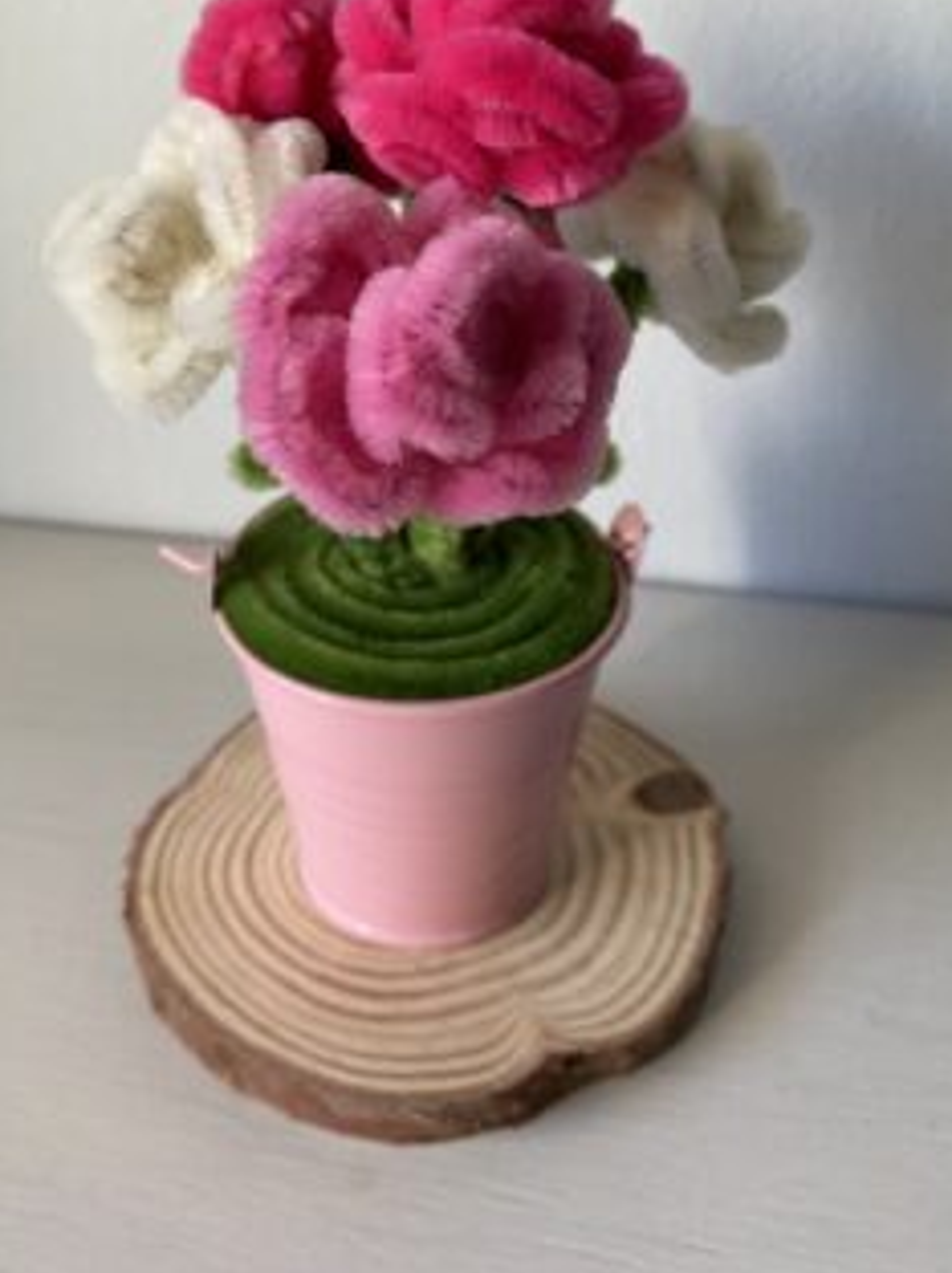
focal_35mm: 32
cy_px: 468
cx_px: 439
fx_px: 1176
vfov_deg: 56.1
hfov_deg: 44.0
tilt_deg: -26.4
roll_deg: +1.4
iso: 100
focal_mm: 4.25
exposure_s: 1/100
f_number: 1.8
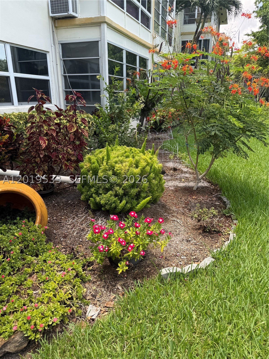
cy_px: 180
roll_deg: +0.1
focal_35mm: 24
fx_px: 249
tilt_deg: -19.2
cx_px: 134
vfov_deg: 71.6
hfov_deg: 56.8
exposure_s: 1/677
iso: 80
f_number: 1.78
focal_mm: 6.76
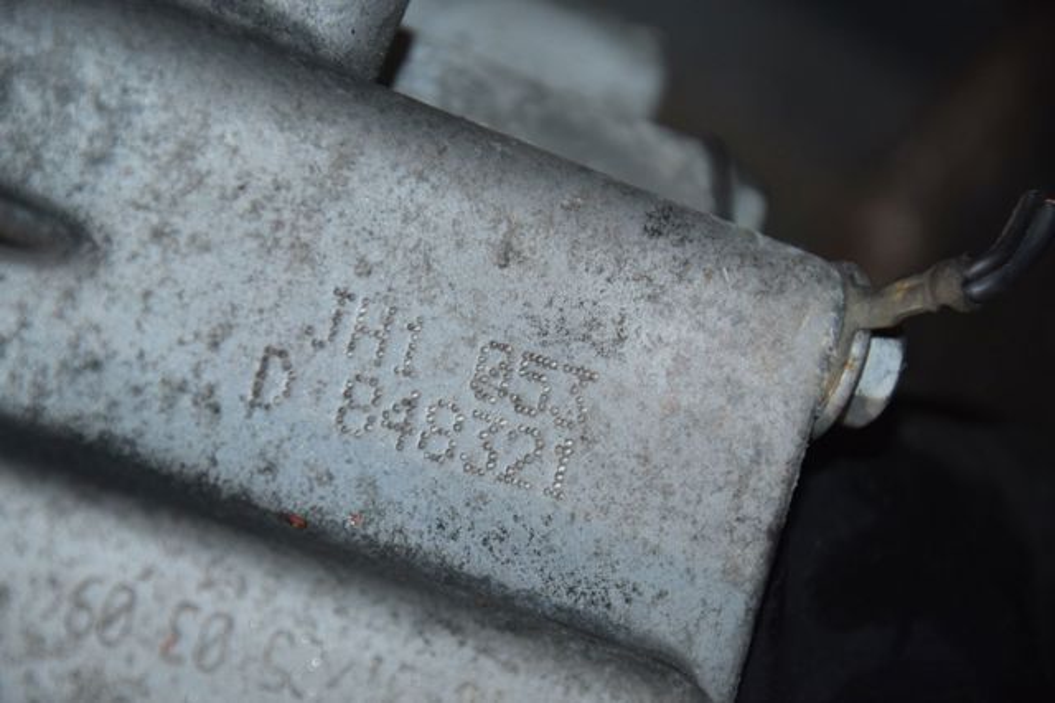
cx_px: 528
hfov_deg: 13.0
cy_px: 352
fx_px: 4613
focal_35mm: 158
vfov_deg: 8.7
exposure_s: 1/60
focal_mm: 105
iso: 1600
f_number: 5.6
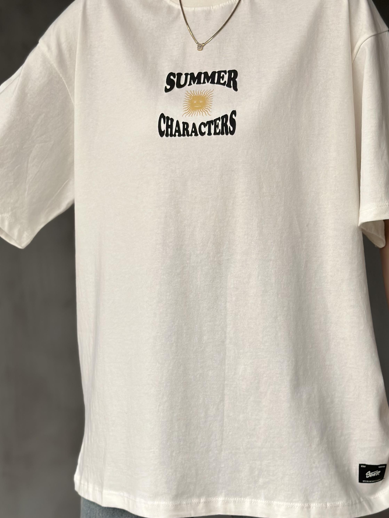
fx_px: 974
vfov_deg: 29.8
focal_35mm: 65
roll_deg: +0.8
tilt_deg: -2.9
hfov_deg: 22.6
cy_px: 259
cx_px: 227
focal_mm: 6.86
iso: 125
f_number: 1.78
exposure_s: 1/89
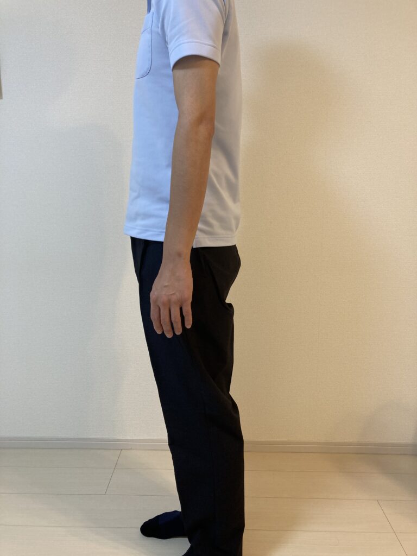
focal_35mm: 28
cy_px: 278
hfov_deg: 49.7
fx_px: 450
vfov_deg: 63.4
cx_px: 208
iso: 80
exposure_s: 1/50
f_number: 1.8
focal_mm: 3.99
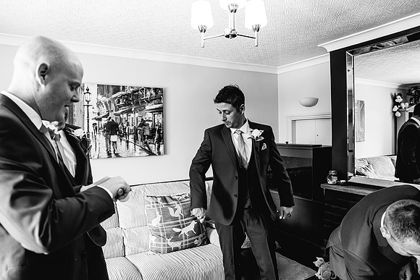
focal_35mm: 24
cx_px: 210
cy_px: 140
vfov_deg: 53.2
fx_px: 280
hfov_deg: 73.7
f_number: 2.8
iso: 2000
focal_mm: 24
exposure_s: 1/160
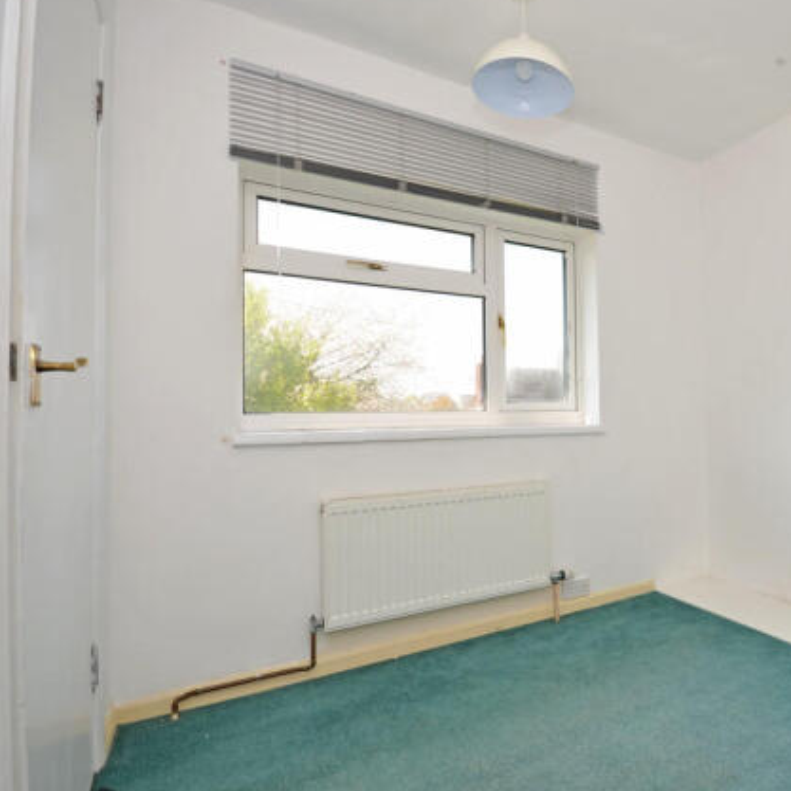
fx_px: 517
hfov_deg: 70.0
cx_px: 590
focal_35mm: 20
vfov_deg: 74.8
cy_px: 398
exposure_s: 1/125
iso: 110
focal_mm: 10
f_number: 5.6
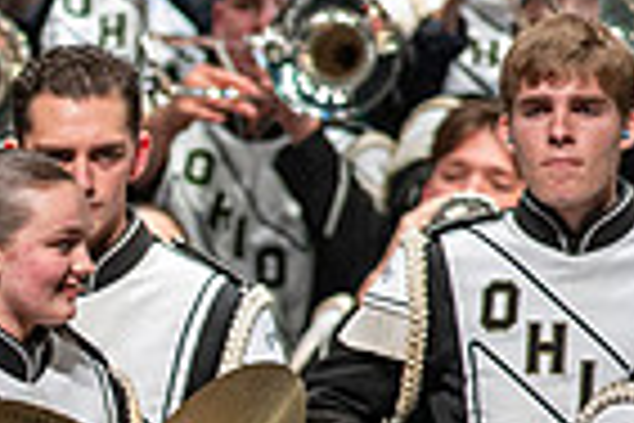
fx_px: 21748
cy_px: 693
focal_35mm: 1235
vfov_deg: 1.1
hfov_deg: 1.7
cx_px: -580
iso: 5000
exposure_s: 1/400
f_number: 5.6
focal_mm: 300
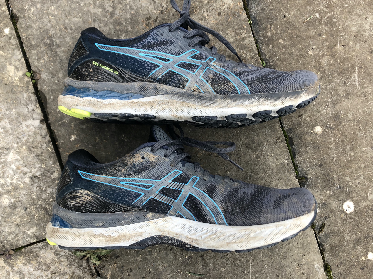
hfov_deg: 63.4
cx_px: 186
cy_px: 140
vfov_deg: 49.7
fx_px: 302
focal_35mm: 28
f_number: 1.8
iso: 40
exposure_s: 1/120
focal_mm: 3.99
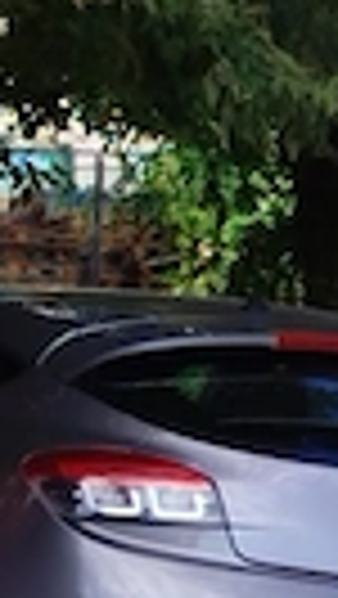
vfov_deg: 6.0
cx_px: 1280
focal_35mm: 354
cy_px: 796
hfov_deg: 3.3
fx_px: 5630
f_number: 1.7
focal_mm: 5.31
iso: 50
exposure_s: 1/515
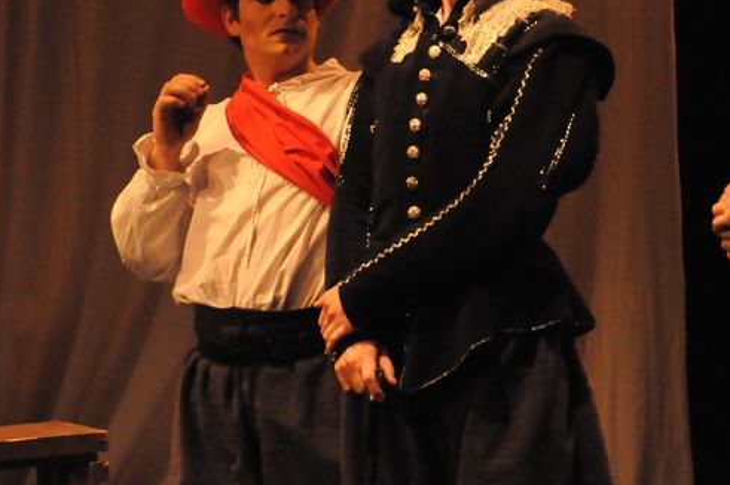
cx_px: 561
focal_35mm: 208
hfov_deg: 9.9
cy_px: 130
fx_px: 4208
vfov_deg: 6.6
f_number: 5.6
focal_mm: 85
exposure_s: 1/60
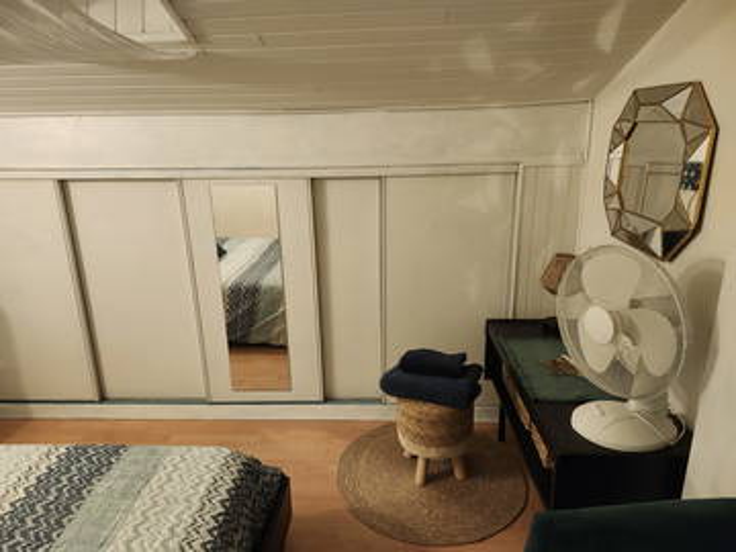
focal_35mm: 23
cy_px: 276
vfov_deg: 58.9
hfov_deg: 73.9
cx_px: 368
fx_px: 489
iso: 640
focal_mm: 5.54
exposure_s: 1/50
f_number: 1.8
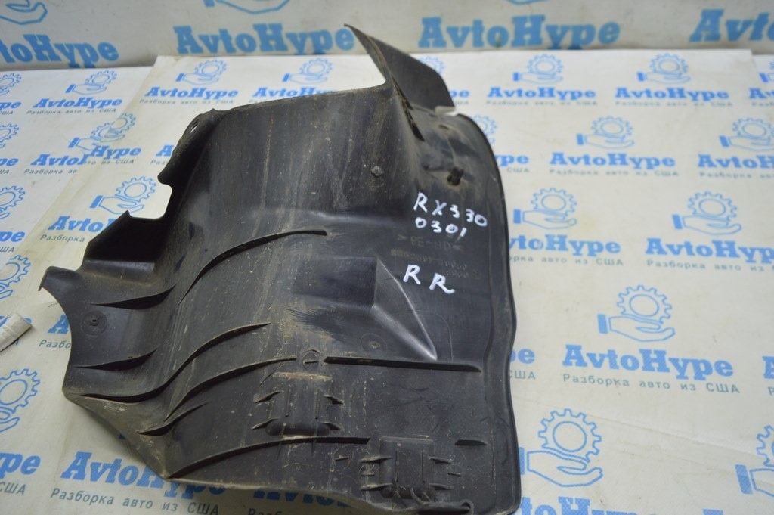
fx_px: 580
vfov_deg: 47.9
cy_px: 258
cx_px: 387
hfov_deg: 67.4
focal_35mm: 27
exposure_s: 1/50
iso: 400
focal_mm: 18
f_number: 3.5
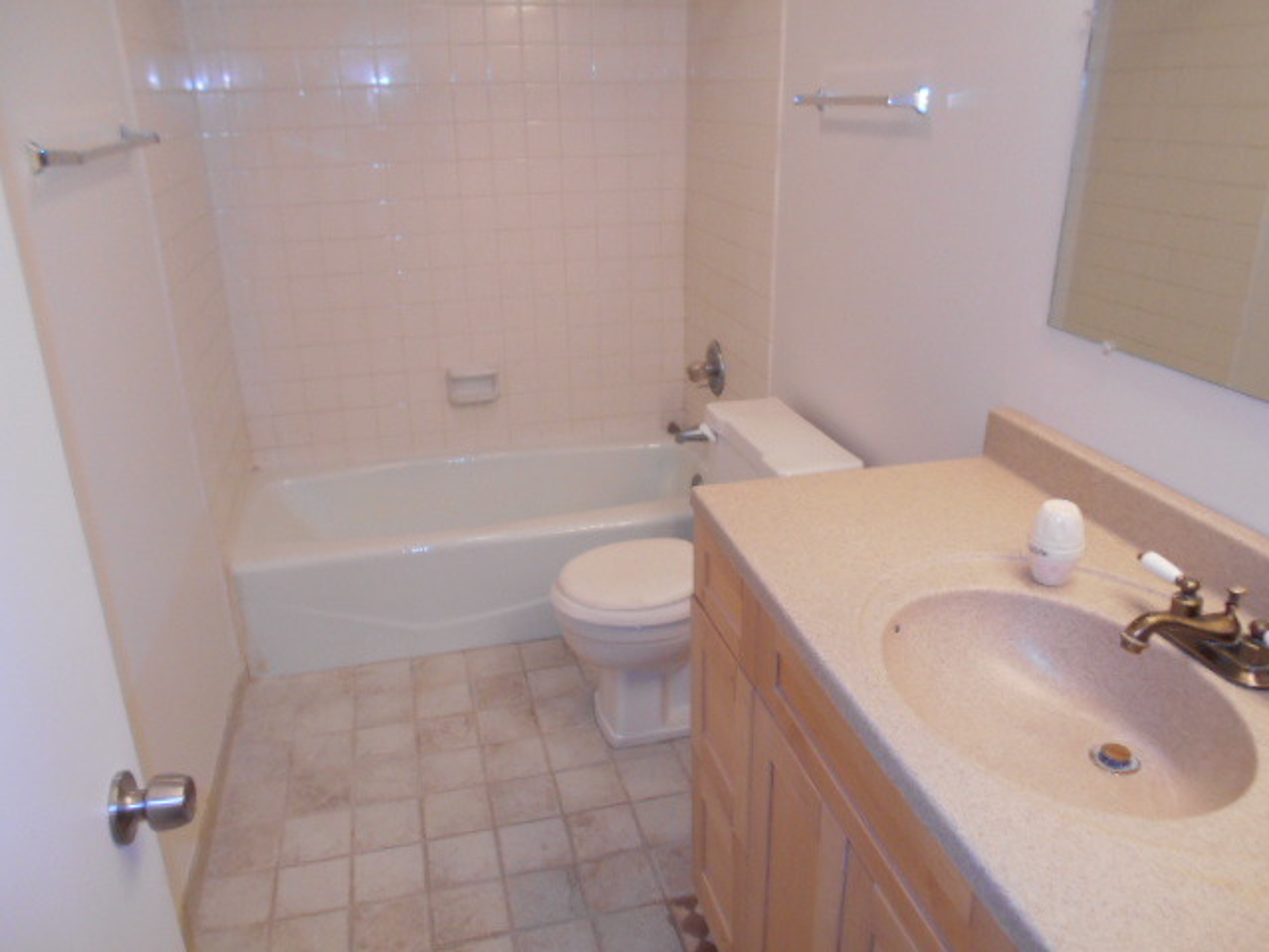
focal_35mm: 26
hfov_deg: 67.3
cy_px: 476
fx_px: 953
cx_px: 634
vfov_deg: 53.1
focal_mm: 4.6
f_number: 3.2
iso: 200
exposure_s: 1/30
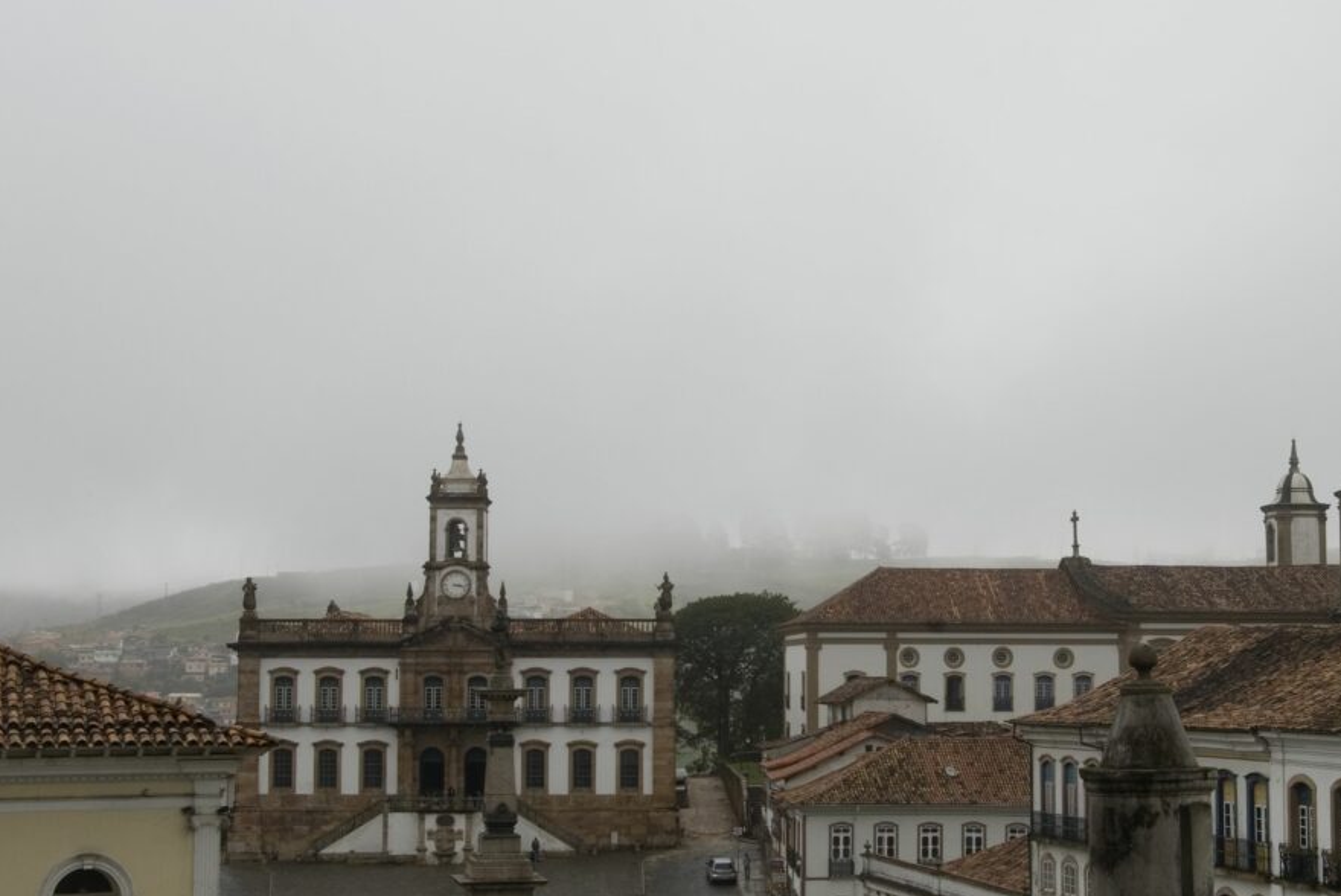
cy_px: 469
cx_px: 742
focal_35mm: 58
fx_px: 2146
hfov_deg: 34.7
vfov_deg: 23.6
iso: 400
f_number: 11
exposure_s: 1/250
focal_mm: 33
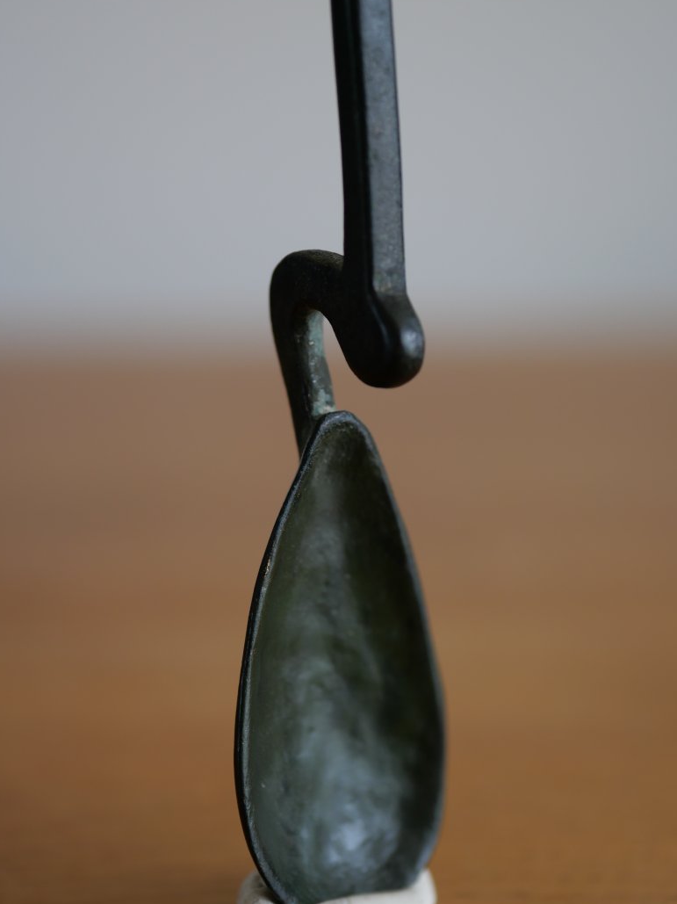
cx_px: 359
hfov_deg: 21.0
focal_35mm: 70
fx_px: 1826
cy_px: 416
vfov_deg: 27.8
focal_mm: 30
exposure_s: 1/80
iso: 200
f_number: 2.8
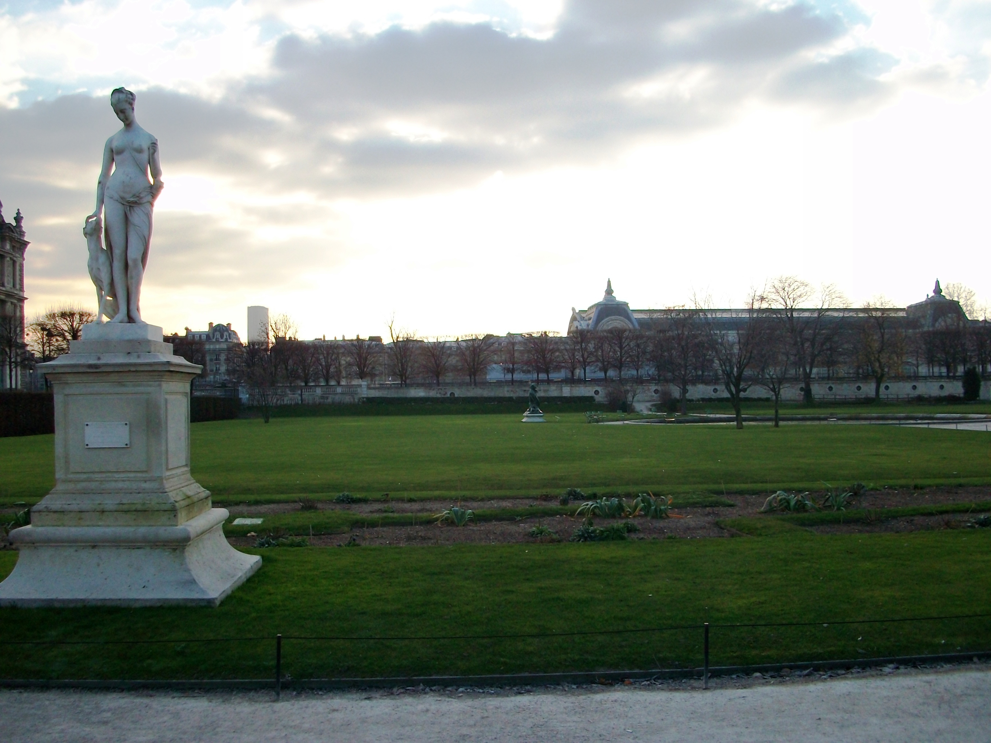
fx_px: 973
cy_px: 372
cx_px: 496
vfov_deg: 41.8
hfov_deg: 54.0
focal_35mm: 34
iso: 80
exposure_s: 1/800
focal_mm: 5.7
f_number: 2.8
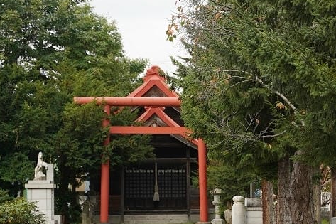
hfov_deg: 19.3
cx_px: 295
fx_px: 970
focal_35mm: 104
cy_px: 188
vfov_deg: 13.1
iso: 160
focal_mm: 41
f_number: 4
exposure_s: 1/160
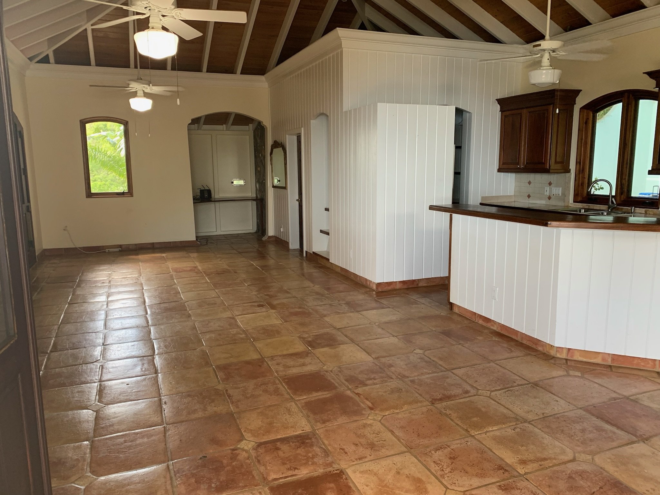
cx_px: 330
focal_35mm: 26
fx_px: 496
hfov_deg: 67.3
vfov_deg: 53.1
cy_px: 248
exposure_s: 1/73
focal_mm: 4.25
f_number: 1.8
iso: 100
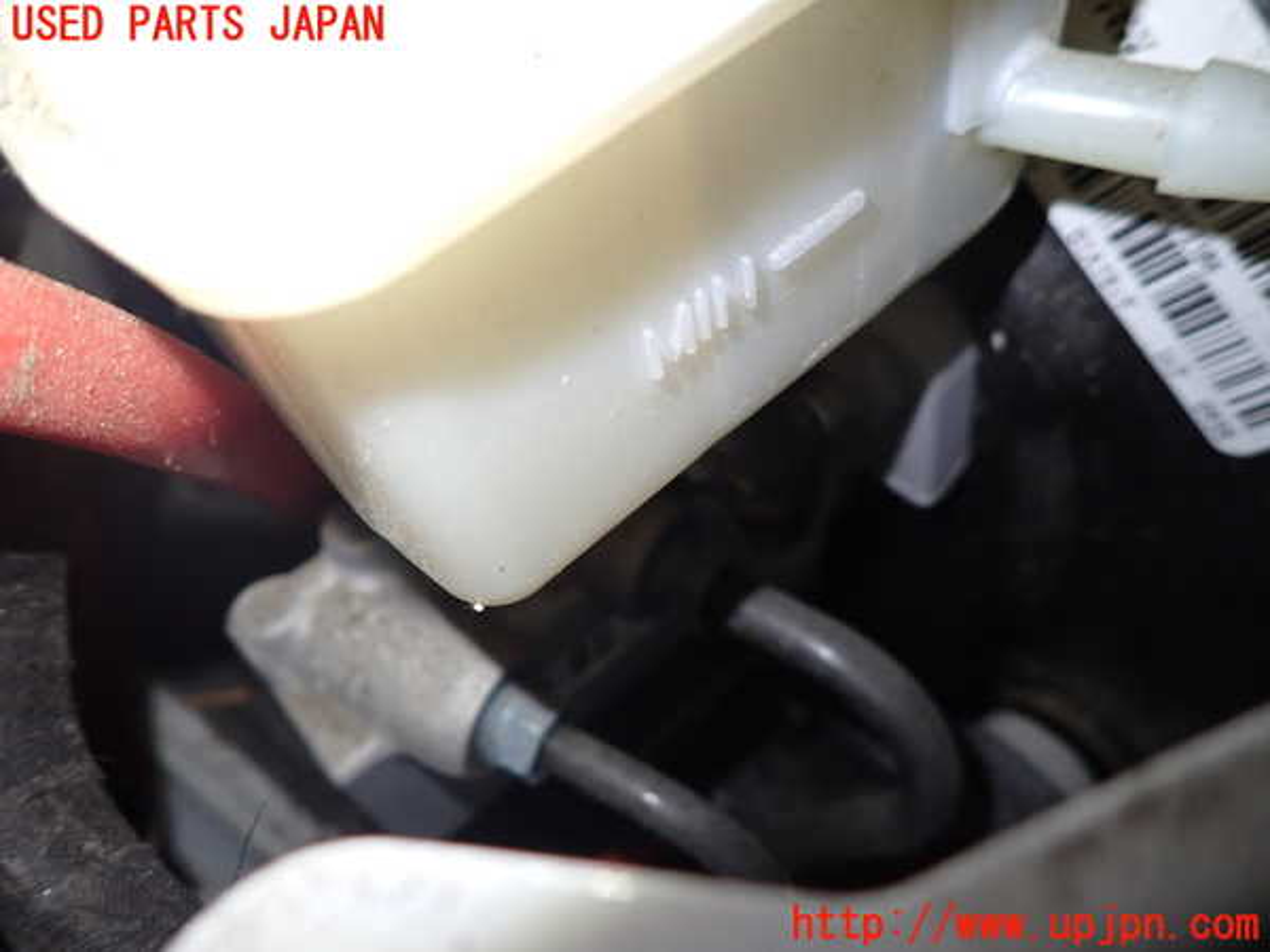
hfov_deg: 69.4
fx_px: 917
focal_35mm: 25
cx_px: 635
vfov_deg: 54.9
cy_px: 476
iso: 200
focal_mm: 4.5
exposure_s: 1/30
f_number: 2
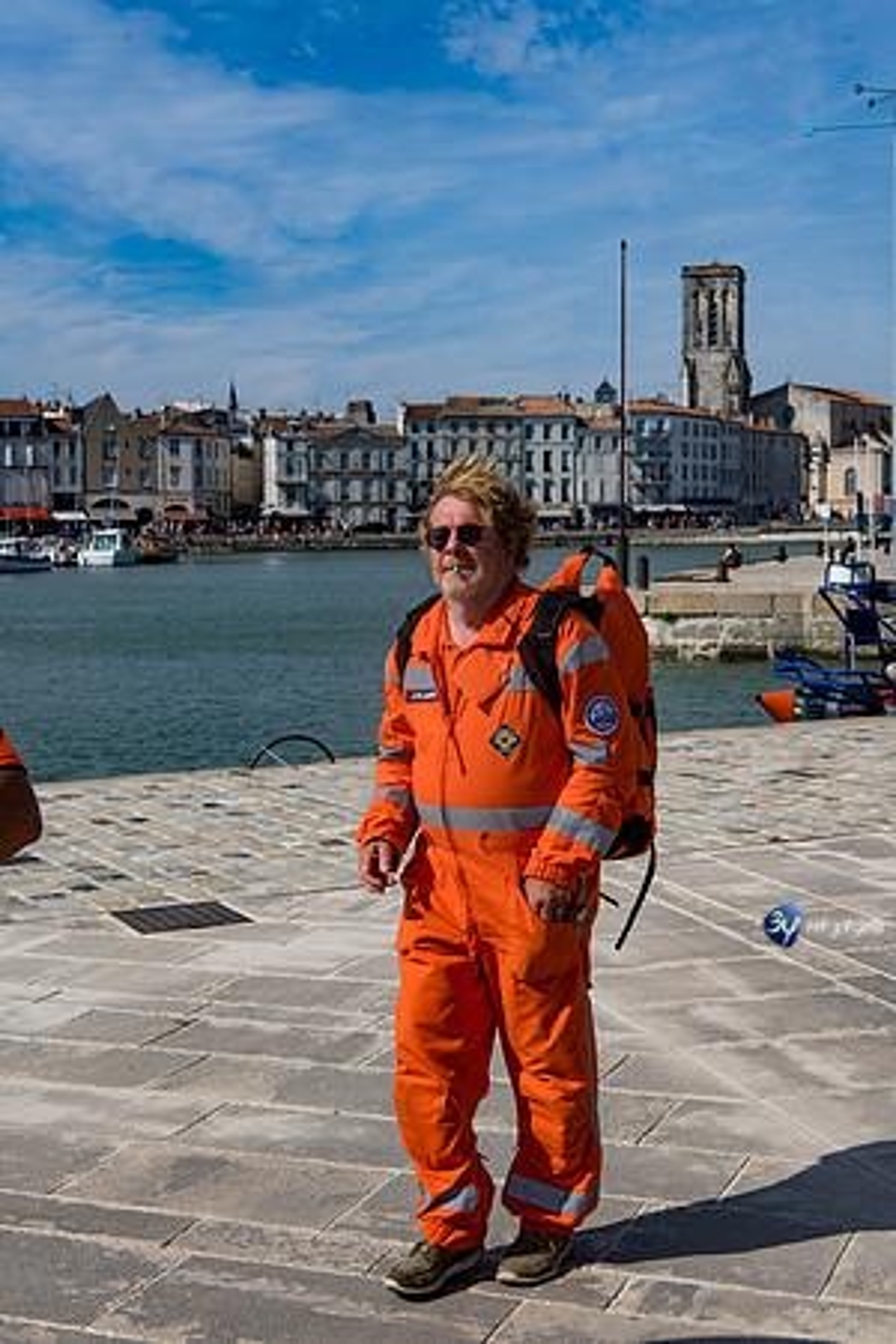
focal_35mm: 52
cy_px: 672
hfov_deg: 26.0
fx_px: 1941
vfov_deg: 38.2
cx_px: 448
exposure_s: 1/400
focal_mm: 52
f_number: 10
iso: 64
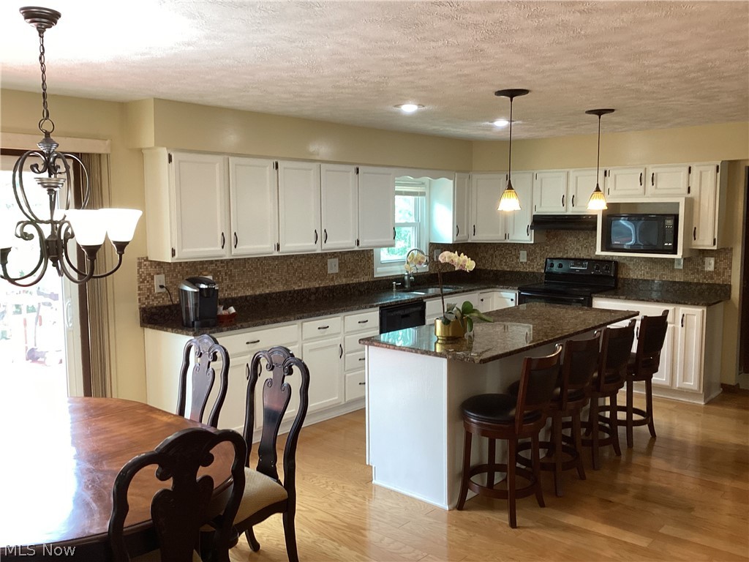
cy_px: 281
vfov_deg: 45.4
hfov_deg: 58.4
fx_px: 671
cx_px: 374
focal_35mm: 31
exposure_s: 1/50
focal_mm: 3.3
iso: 80
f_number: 2.4
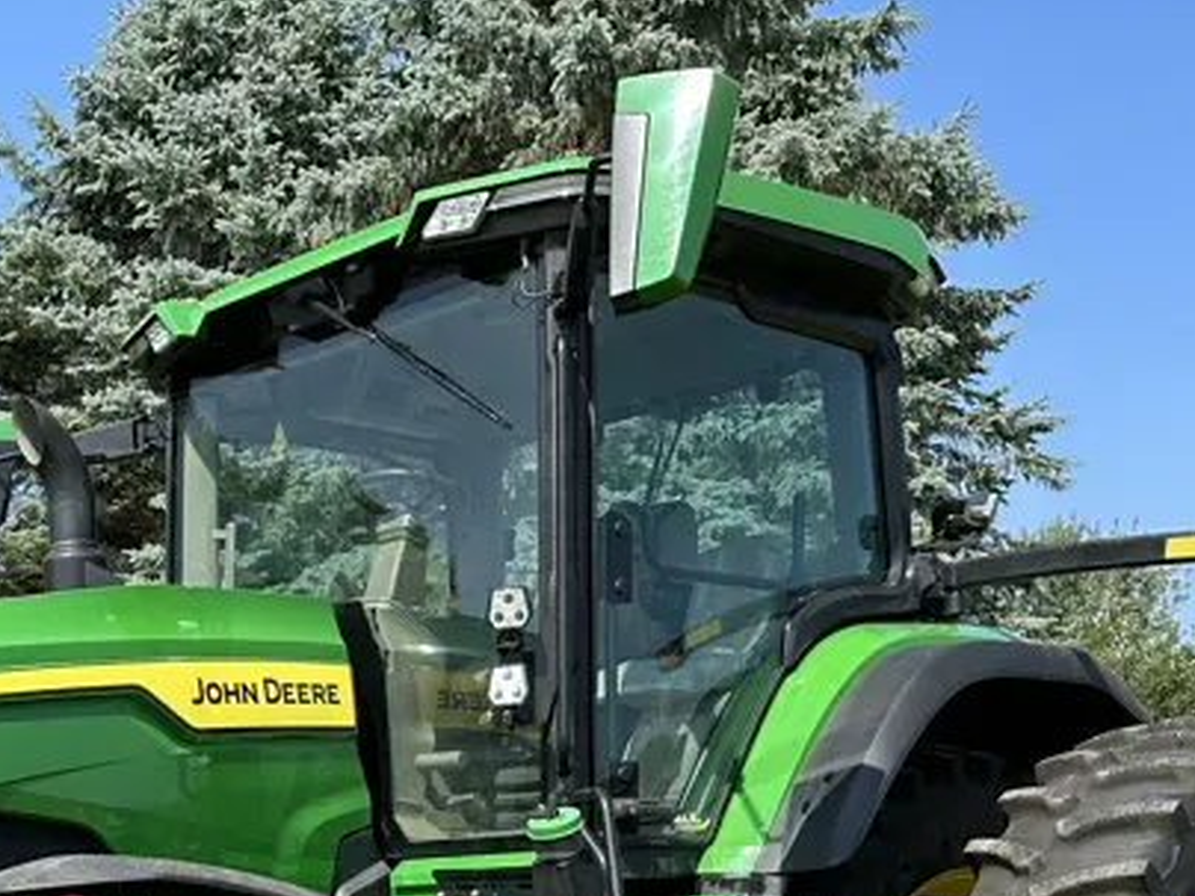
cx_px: 130
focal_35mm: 57
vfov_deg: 23.9
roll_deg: +2.2
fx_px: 1968
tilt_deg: -4.6
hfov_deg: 32.2
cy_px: 1011
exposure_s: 1/2203
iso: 80
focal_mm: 6.86
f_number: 1.78
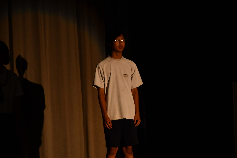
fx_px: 1975
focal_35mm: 300
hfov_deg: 6.9
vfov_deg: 4.6
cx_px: 118
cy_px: 79
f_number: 6.3
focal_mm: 200
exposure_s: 1/160
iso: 2000
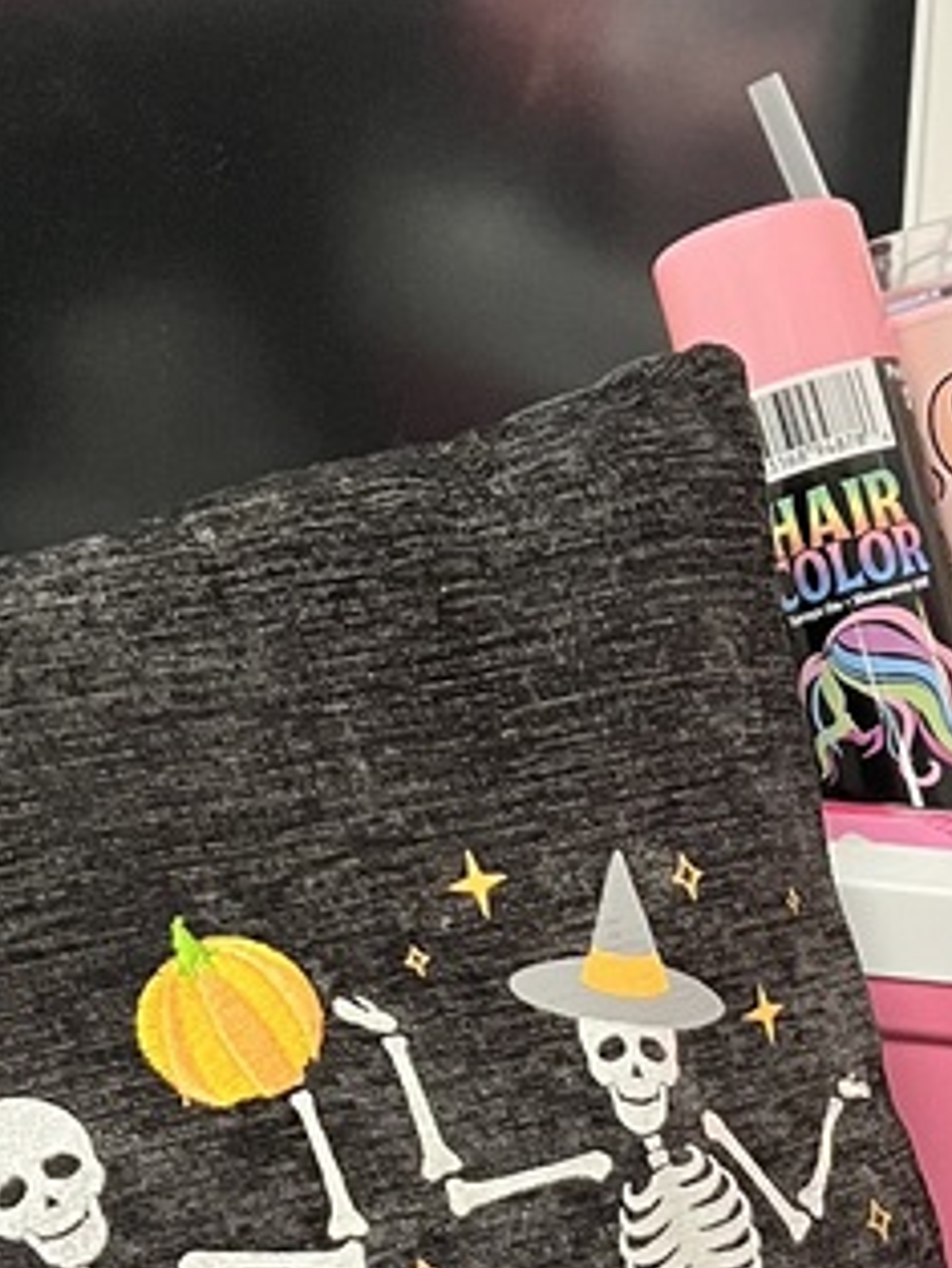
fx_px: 3115
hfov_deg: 17.2
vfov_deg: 22.3
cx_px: 810
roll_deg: +1.2
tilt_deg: -28.4
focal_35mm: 85
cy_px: 1195
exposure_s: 1/60
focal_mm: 5.7
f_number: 1.5
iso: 400
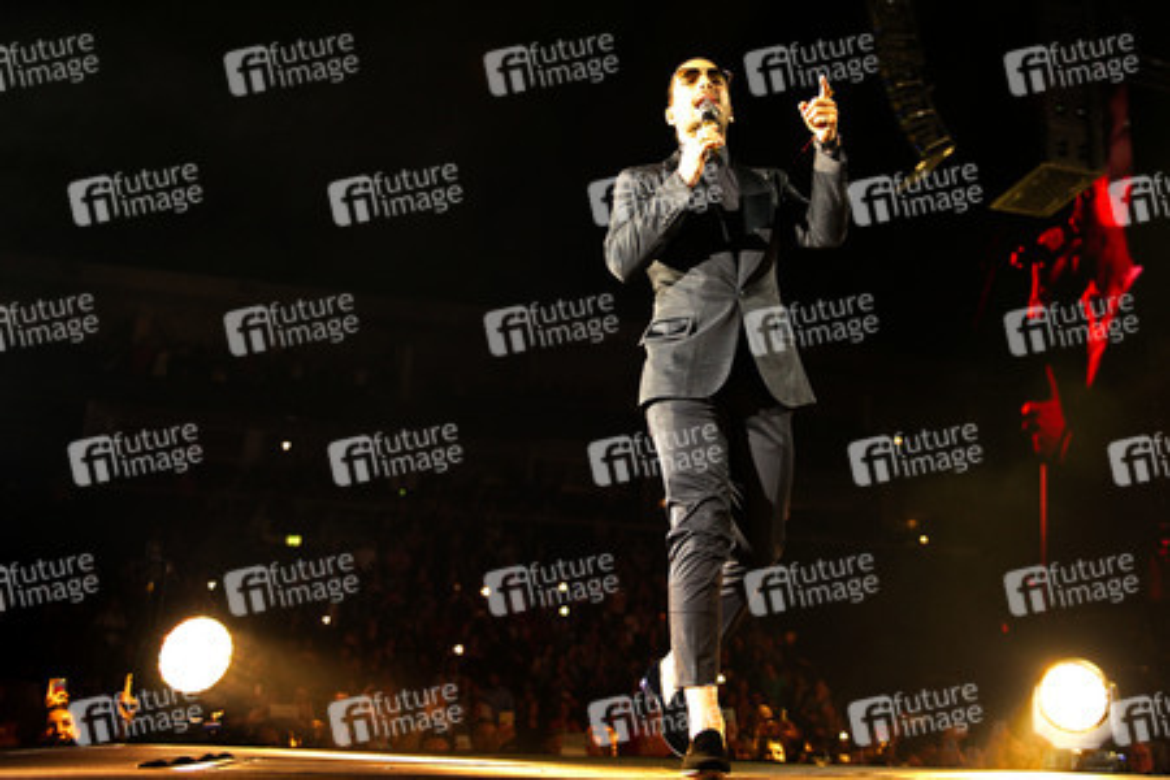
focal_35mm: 32
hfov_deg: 58.7
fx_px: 1040
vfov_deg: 41.1
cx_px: 585
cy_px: 390
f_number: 2.8
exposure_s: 1/320
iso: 1600
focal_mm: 32
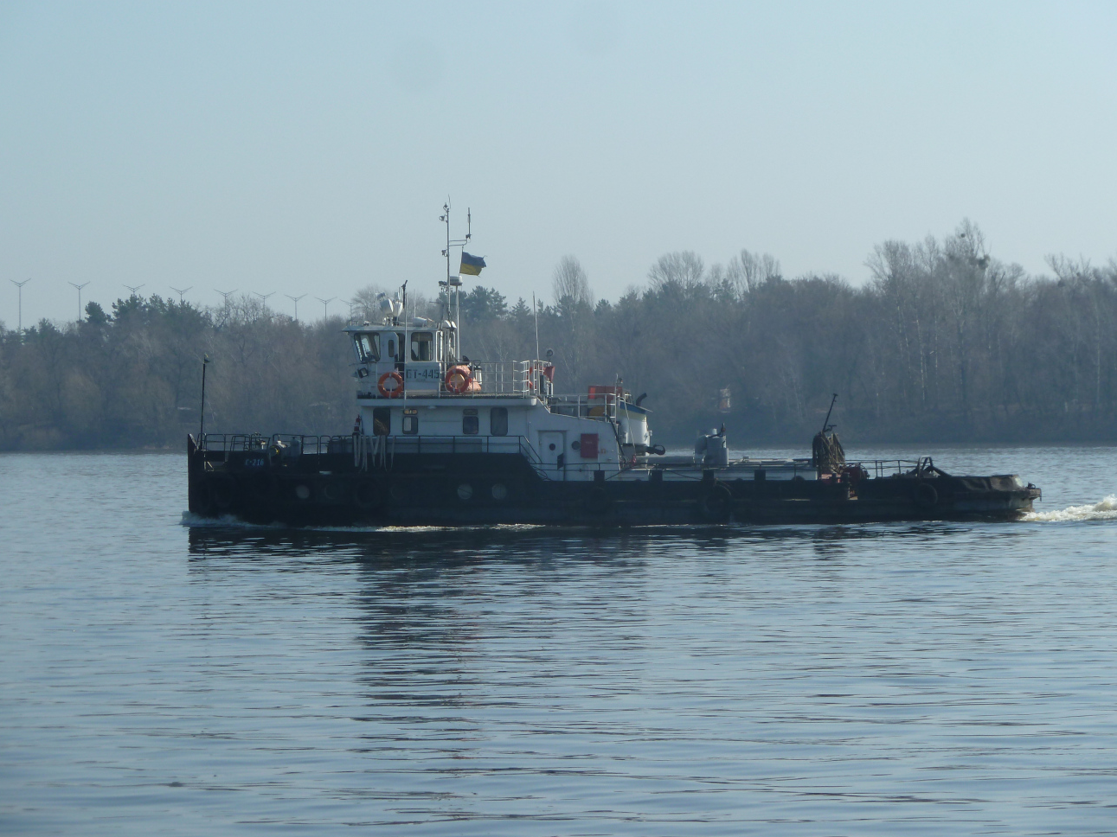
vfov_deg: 10.0
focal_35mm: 148
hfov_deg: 13.3
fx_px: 4775
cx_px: 556
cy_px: 421
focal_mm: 24.1
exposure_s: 1/500
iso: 80
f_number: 5.6
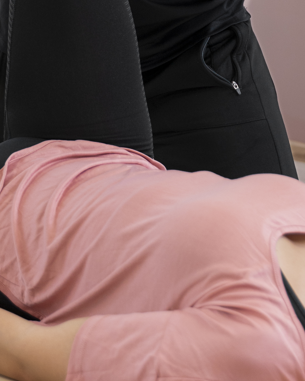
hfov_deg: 11.8
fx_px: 1478
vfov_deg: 13.9
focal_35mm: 131
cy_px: -169
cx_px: 119
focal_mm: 34
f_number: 2.8
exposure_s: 1/160
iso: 320
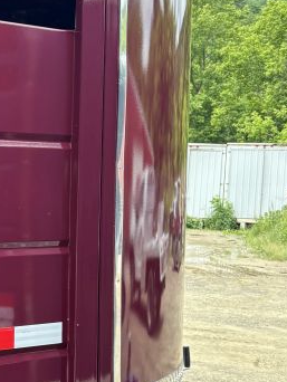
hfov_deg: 17.9
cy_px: 241
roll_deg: -1.6
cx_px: -109
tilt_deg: -1.3
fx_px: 839
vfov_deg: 25.6
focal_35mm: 76
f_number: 1.6
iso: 50
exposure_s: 1/327
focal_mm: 5.96
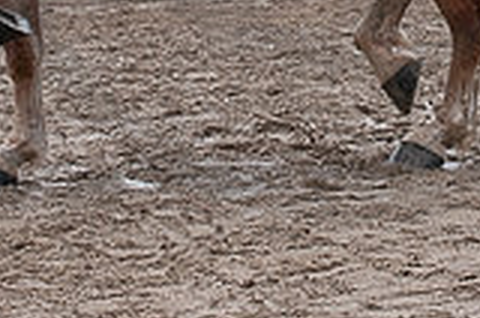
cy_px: -176
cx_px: 342
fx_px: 3992
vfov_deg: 4.5
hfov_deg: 6.9
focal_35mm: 300
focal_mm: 95
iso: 2000
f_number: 5.6
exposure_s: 1/1000
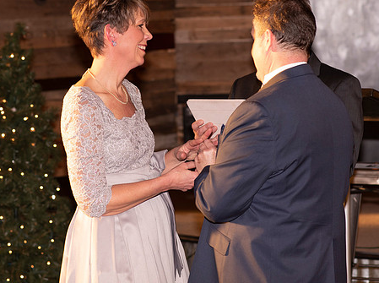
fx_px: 1530
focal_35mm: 140
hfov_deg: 14.1
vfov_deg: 10.5
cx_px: 152
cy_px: 93
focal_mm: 85
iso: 500
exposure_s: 1/160
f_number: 3.5
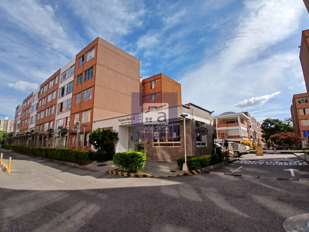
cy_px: 116
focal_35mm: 17
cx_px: 154
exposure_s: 1/1761
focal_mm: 1.4
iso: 50
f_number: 2.2
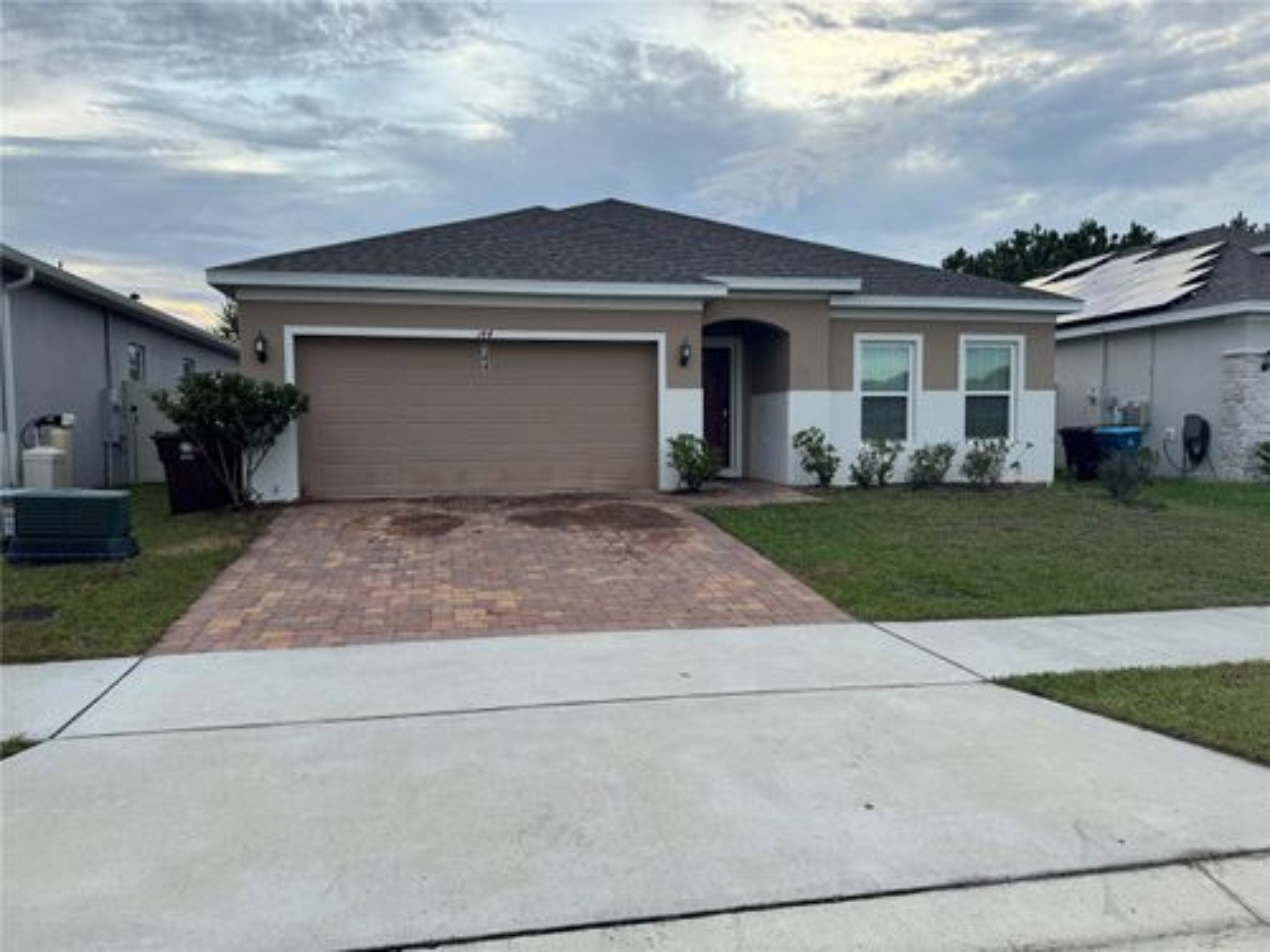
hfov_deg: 71.6
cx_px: 635
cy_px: 476
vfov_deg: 56.8
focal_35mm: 24
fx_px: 881
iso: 125
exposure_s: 1/121
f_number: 1.78
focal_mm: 6.76
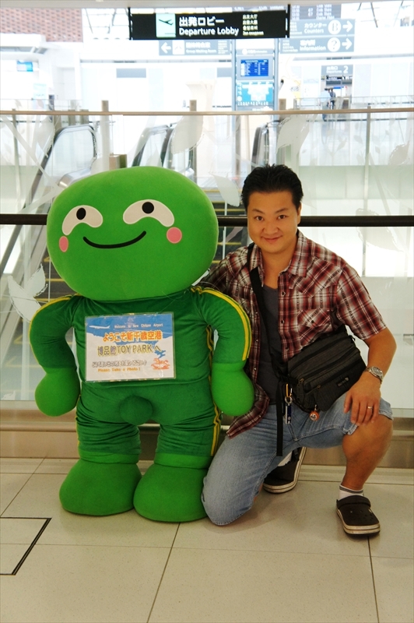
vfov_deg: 34.2
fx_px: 1011
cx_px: 207
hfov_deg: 23.1
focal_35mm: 58
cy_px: 312
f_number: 4.5
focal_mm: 39
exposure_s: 1/125
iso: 1600
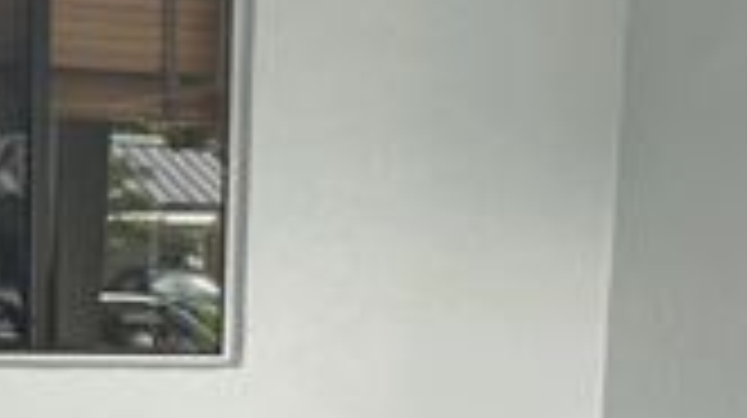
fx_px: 1999
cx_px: 180
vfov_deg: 11.7
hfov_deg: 21.0
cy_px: 503
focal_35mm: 101
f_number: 1.78
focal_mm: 6.86
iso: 64
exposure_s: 1/134
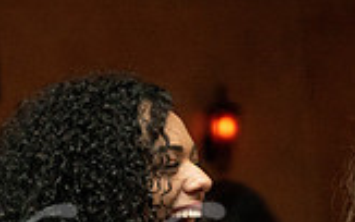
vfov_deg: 6.0
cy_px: 382
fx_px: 2100
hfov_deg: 9.6
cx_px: 54
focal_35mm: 217
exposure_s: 1/80
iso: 3200
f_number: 2.8
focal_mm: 60
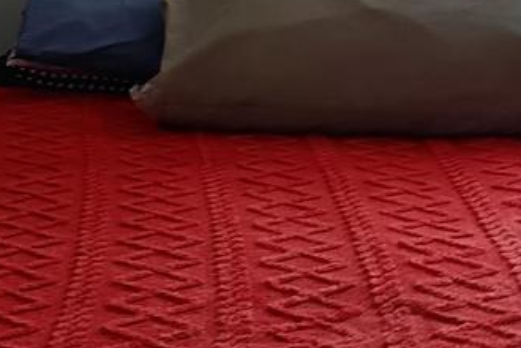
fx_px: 1751
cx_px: 158
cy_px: 100
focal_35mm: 121
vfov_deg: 11.3
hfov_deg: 16.9
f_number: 1.75
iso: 757
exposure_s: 1/33.3
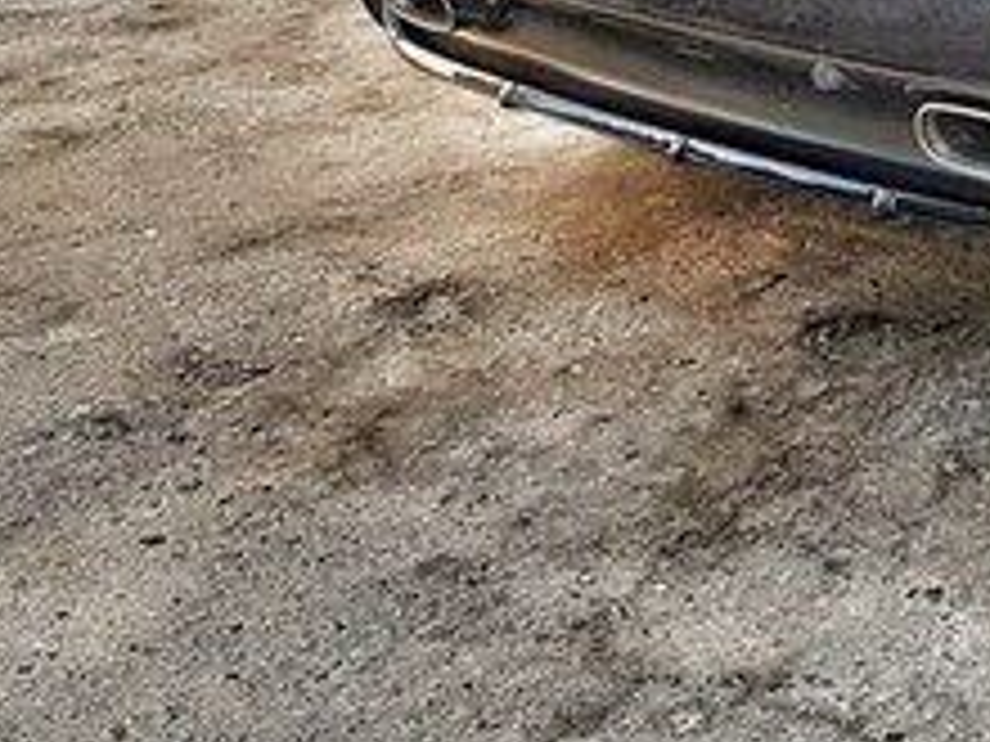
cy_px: -263
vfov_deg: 17.5
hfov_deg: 22.2
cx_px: 1314
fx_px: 2231
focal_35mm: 78
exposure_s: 1/826
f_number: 1.7
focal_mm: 4.2
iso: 40
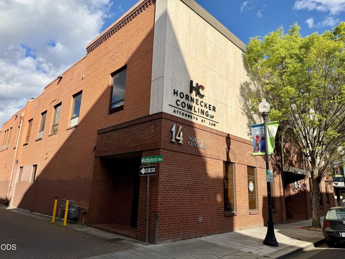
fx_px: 239
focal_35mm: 24
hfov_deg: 71.6
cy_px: 130
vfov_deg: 56.8
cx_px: 172
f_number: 1.78
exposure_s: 1/3759
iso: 80
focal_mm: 6.76
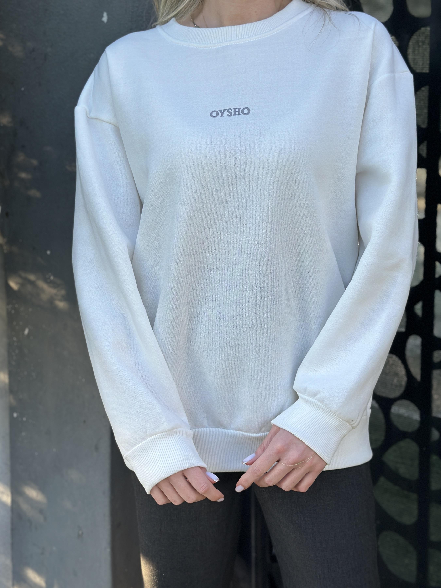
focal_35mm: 54
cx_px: 247
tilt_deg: -9.7
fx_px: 917
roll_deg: +0.9
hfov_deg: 27.0
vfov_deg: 35.5
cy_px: 268
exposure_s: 1/880
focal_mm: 6.86
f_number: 1.78
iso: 80
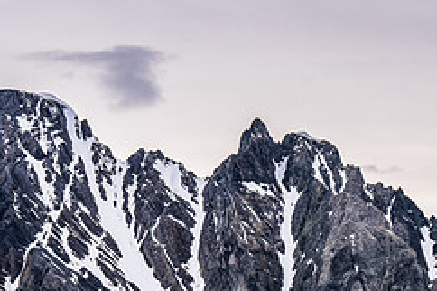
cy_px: 314
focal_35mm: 168
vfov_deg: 8.1
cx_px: 432
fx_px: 2038
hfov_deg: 12.1
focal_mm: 70
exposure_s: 1/250
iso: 100
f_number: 7.1
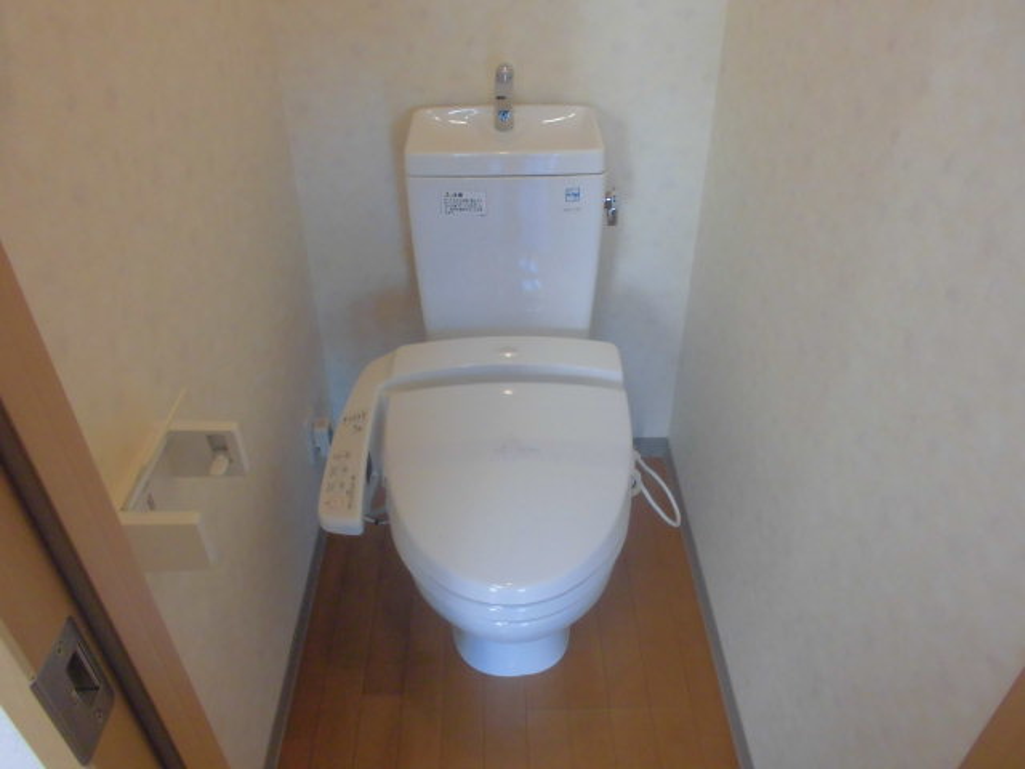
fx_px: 770
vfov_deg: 53.1
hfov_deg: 67.3
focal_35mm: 26
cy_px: 384
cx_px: 512
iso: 200
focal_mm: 4.6
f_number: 3.5
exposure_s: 1/60
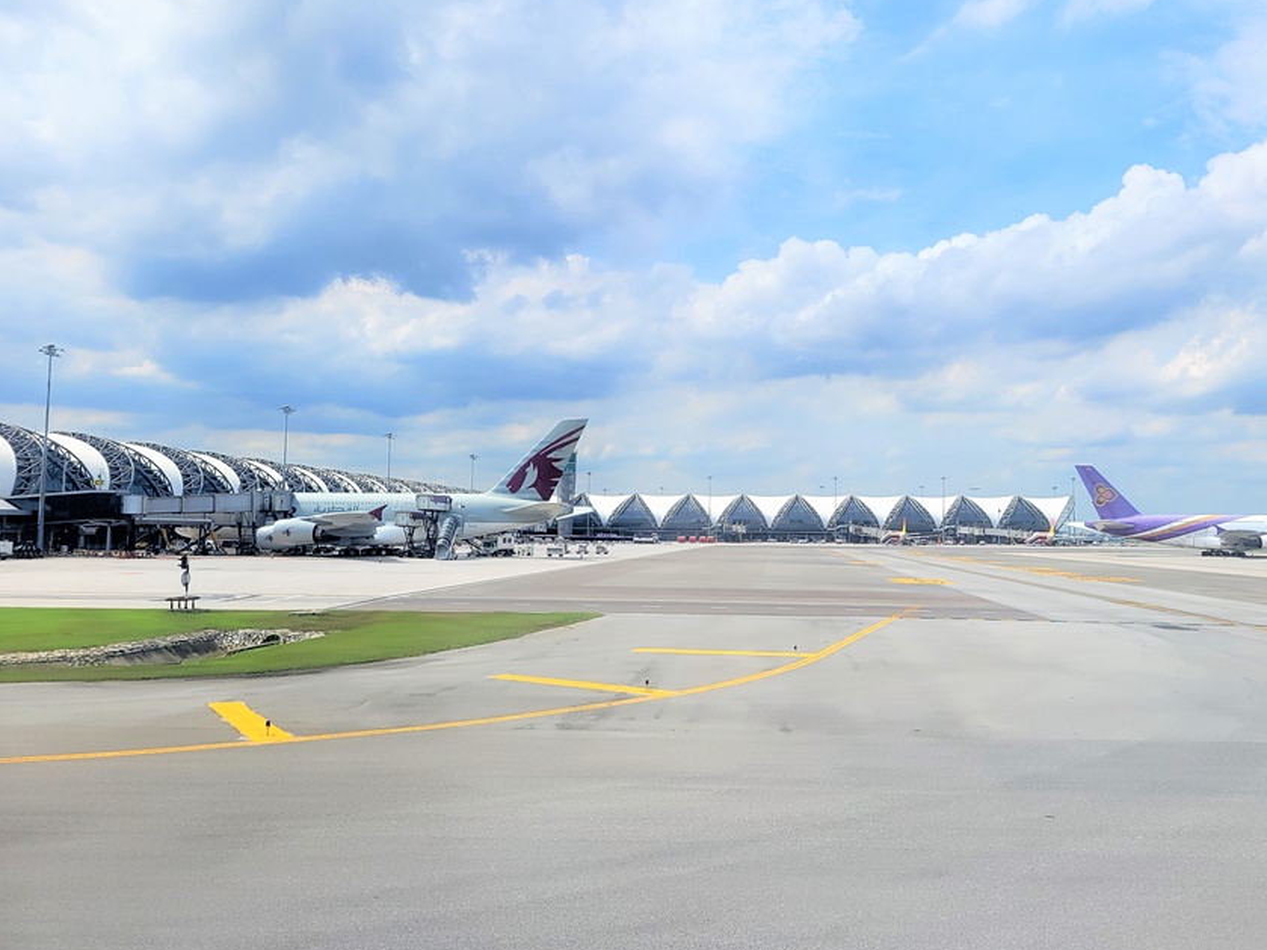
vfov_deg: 45.4
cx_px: 705
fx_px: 1134
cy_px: 450
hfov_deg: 58.2
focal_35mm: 31
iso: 40
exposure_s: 1/3390
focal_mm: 5.4
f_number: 1.8
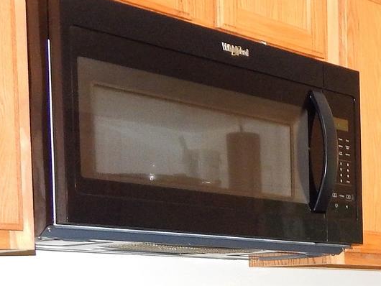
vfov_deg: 16.5
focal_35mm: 85
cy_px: 368
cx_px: 523
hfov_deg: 20.6
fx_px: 936
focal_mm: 4
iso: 280
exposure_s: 1/30
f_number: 3
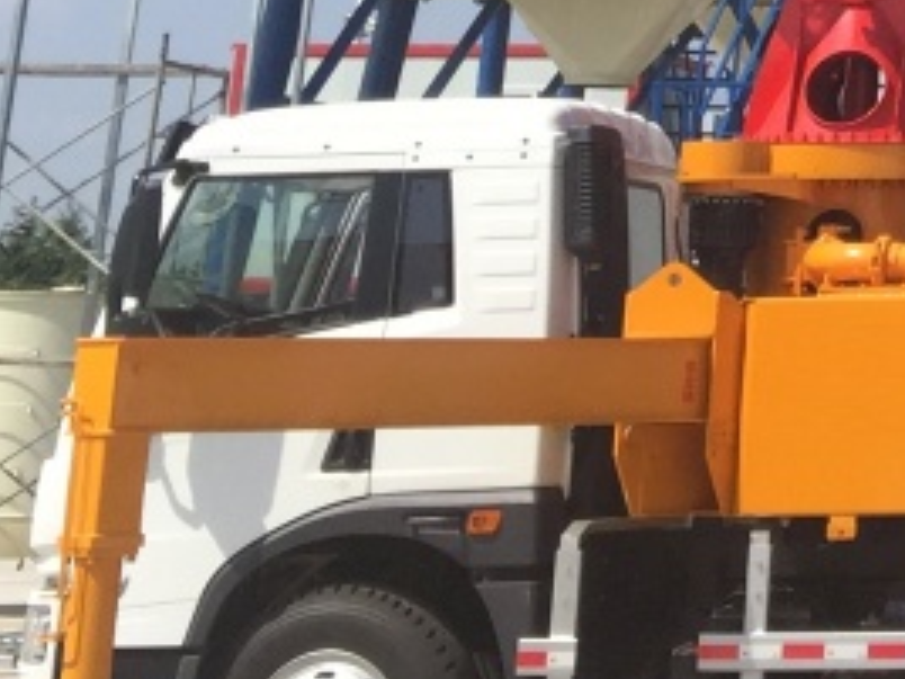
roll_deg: -2.2
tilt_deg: +17.8
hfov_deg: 13.7
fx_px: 3399
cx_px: 1580
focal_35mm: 130
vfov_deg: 10.4
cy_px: -723
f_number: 2.2
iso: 32
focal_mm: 4.15
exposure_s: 1/2639
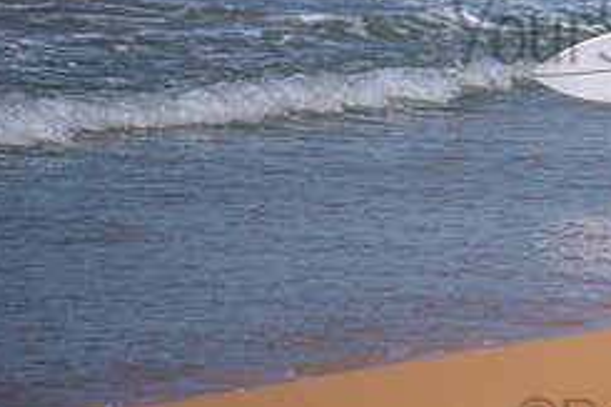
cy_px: 6
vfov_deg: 1.2
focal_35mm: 1184
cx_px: 708
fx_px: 20081
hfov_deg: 1.7
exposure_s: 1/2000
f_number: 5.6
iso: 180
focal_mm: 500
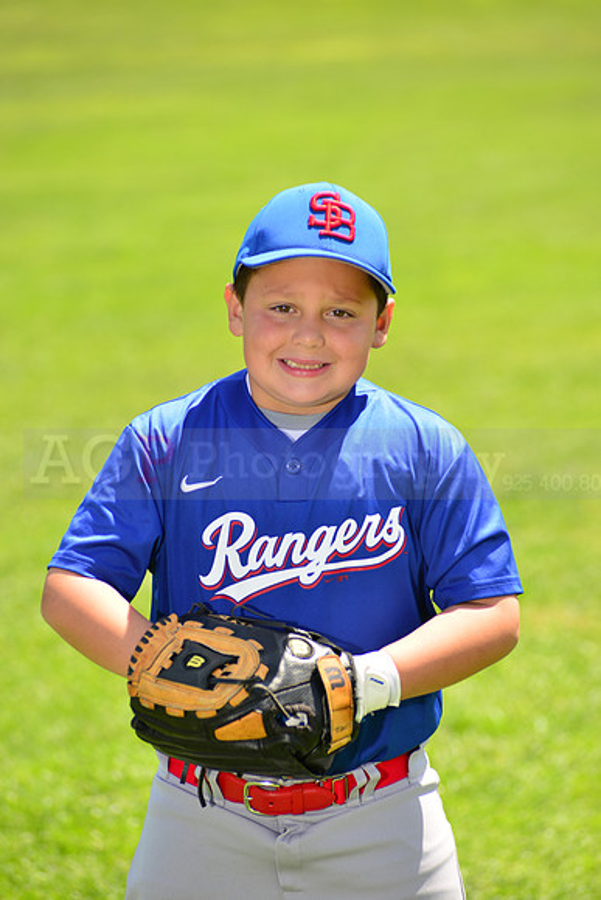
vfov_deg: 12.1
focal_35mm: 170
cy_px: 450
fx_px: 4254
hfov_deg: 8.1
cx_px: 300
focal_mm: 170
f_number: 5
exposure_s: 1/250
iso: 100
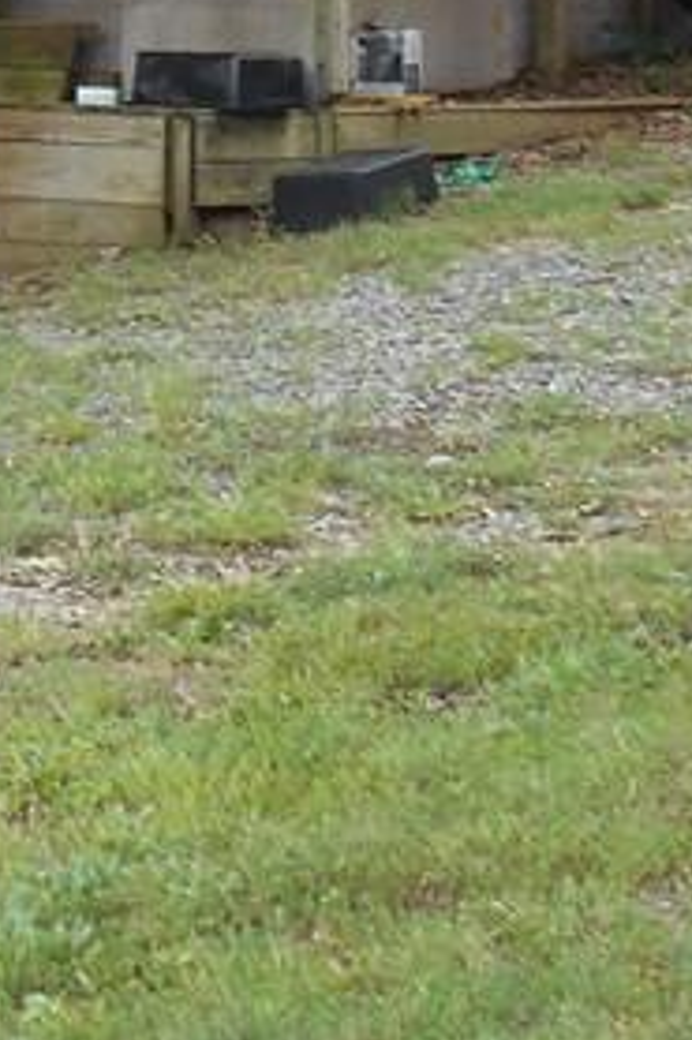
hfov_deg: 9.4
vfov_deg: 14.2
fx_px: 4099
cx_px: -348
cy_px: -86
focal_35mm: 142
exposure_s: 1/60
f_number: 3.9
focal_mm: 6.7
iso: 80
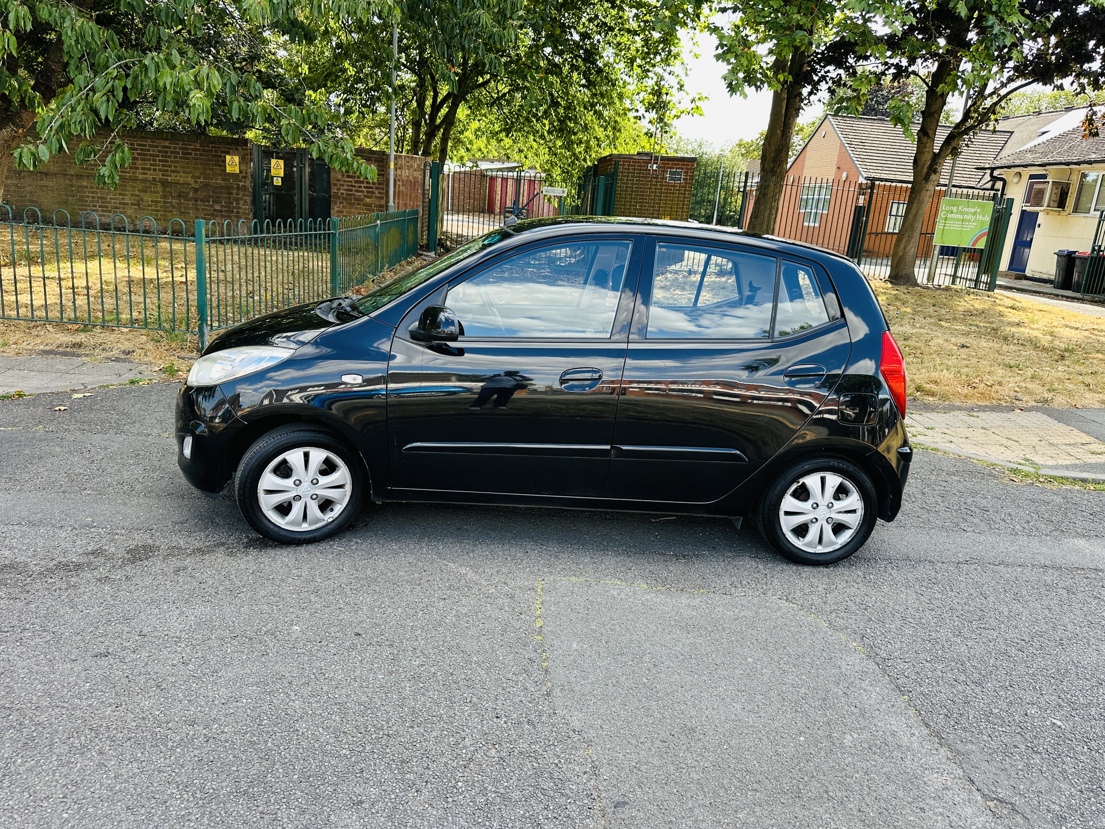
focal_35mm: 24
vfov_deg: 56.8
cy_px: 414
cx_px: 552
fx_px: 766
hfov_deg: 71.6
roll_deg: -5.3
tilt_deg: -13.9
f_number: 1.78
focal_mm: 6.86
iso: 80
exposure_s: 1/506
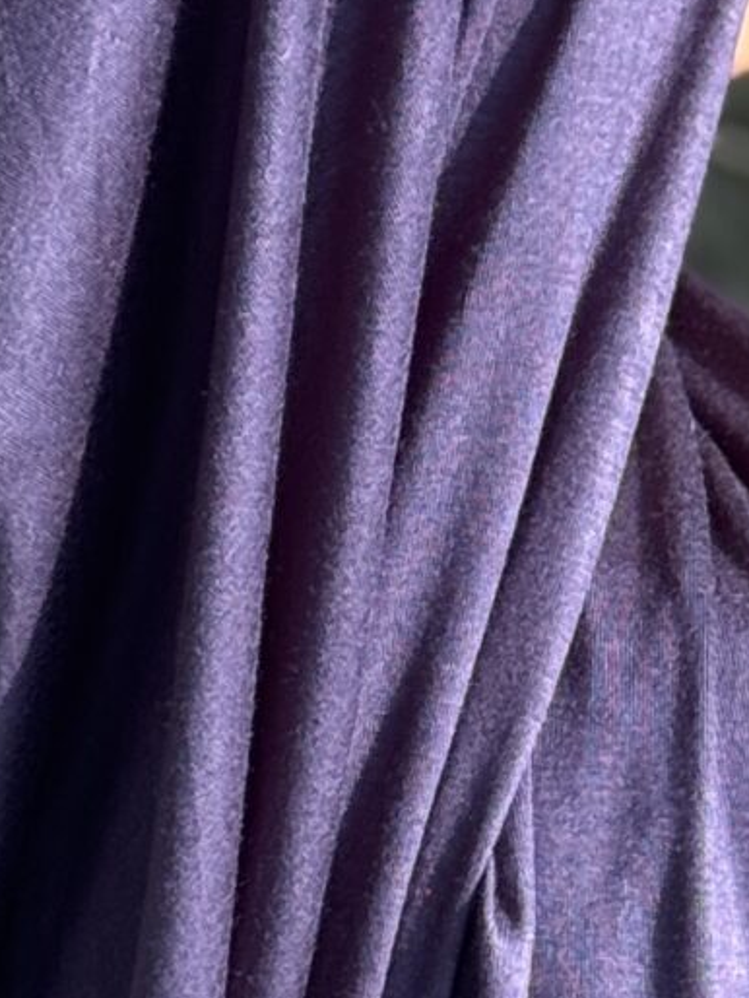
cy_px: 608
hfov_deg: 6.2
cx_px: 456
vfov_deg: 8.3
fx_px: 6889
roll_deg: +3.3
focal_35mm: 239
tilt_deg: -14.1
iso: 64
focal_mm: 6.76
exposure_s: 1/522
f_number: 1.78
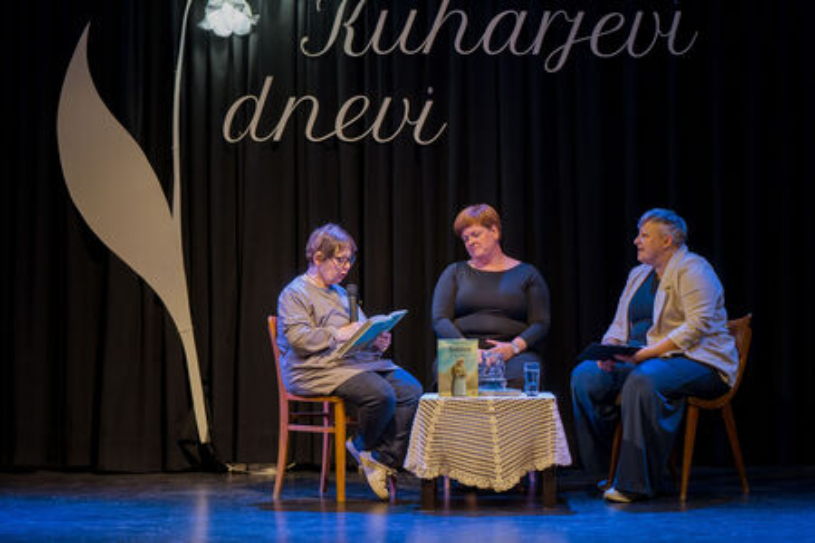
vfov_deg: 18.6
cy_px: 272
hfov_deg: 27.6
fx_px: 1661
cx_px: 419
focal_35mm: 73
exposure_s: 1/250
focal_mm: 70
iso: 1000
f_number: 2.8
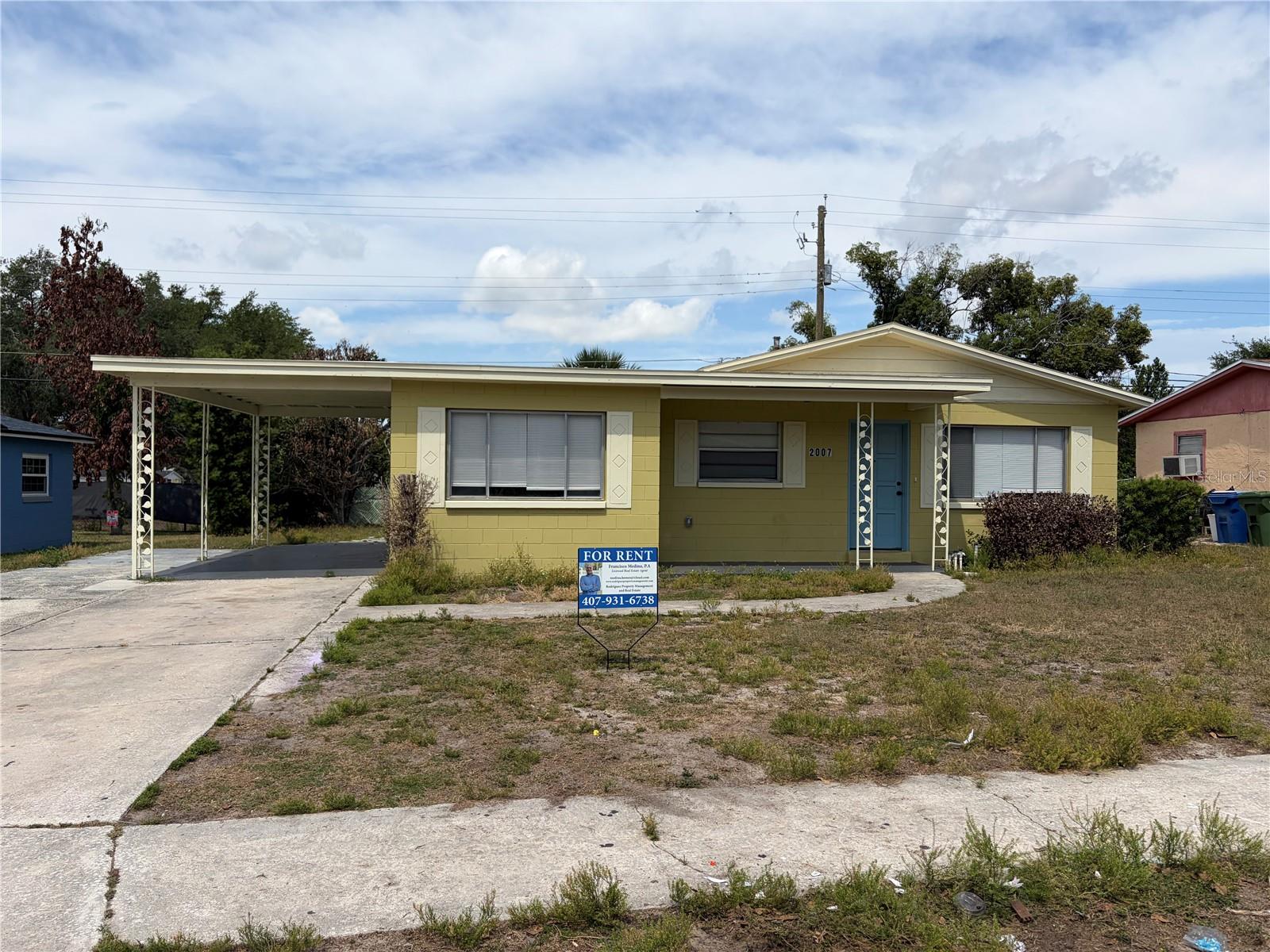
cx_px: 635
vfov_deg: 53.1
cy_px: 476
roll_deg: +0.9
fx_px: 954
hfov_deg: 67.3
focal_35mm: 26
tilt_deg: +0.2
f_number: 1.6
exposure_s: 1/7813
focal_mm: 5.96
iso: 64
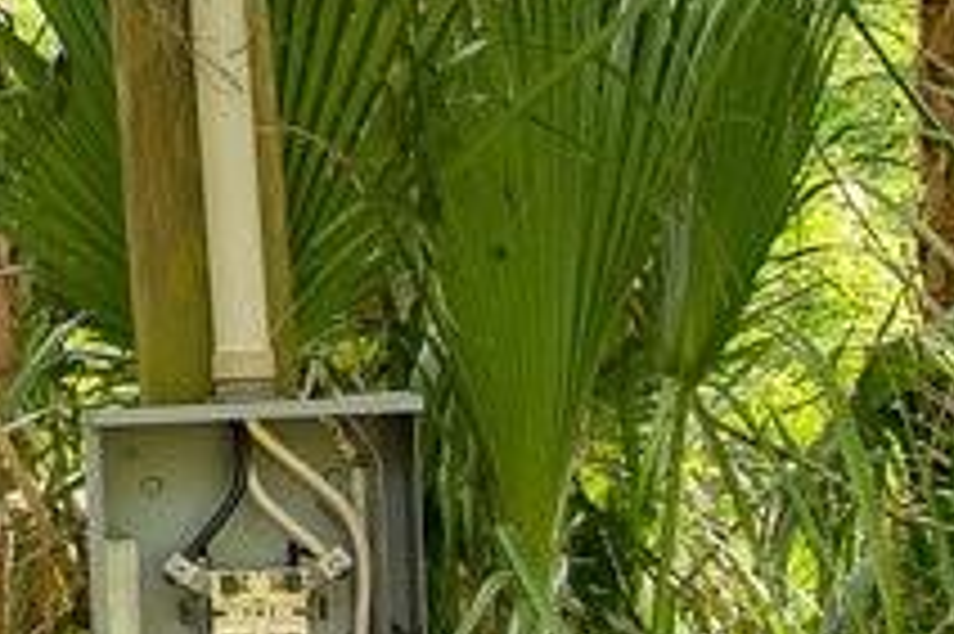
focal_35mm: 121
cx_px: -1444
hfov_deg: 12.6
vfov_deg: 11.3
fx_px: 3204
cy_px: 470
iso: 250
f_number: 4
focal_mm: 16
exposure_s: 1/160
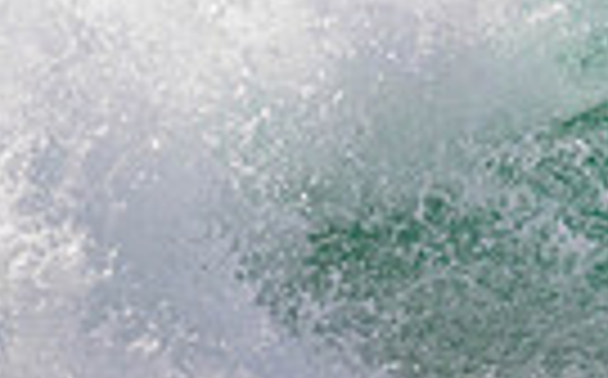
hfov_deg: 0.6
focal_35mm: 3506
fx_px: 58022
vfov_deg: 0.4
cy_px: -79
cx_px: 1252
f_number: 11
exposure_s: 1/2000
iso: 1250
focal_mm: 800
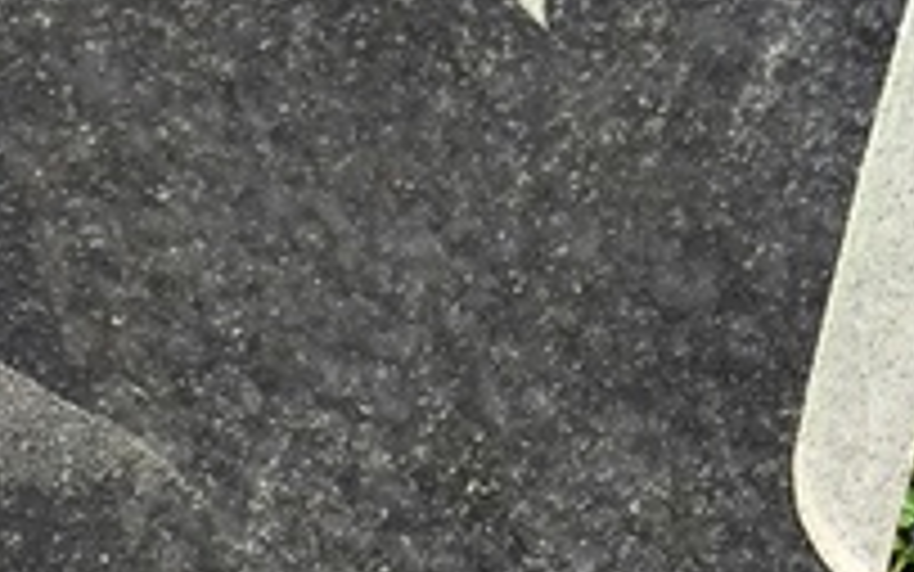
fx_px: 5208
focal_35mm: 209
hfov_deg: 9.9
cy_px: 1306
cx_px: -223
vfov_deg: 6.1
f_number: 1.7
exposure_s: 1/345
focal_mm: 4.71
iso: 50
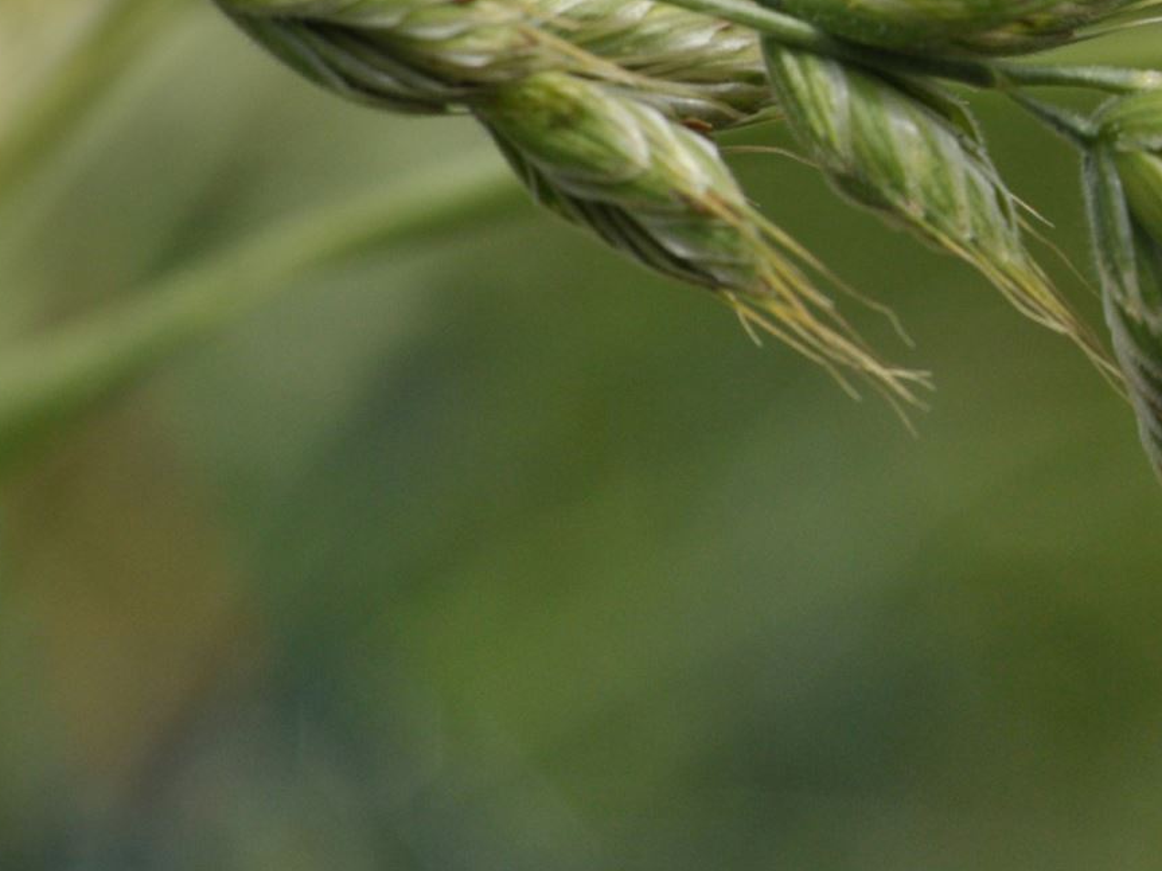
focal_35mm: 372
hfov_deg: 5.3
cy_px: 165
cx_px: 1344
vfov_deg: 4.0
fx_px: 12493
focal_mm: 105
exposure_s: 1/1600
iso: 500
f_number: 8
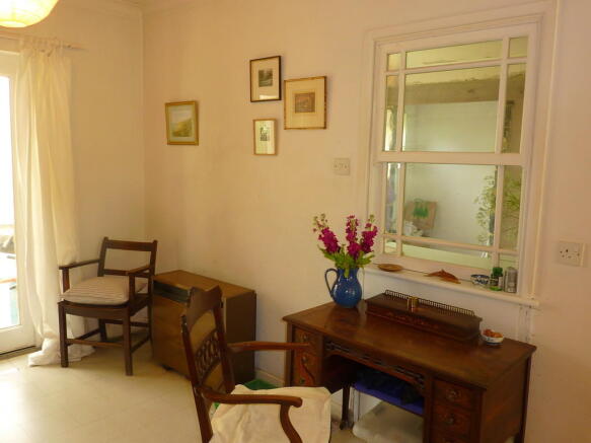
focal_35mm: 28
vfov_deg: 49.7
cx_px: 296
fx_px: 478
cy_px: 222
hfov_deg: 63.5
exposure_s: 1/8
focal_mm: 4.1
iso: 100
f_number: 3.3
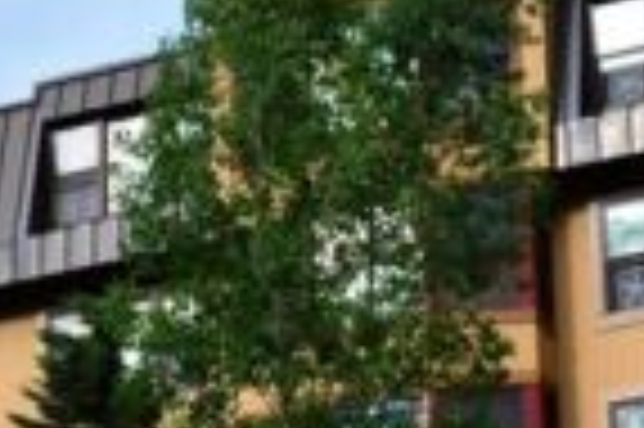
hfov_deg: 11.7
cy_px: 543
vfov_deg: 7.8
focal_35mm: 174
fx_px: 3109
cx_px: 32
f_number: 11
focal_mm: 26
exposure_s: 1/125
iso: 200
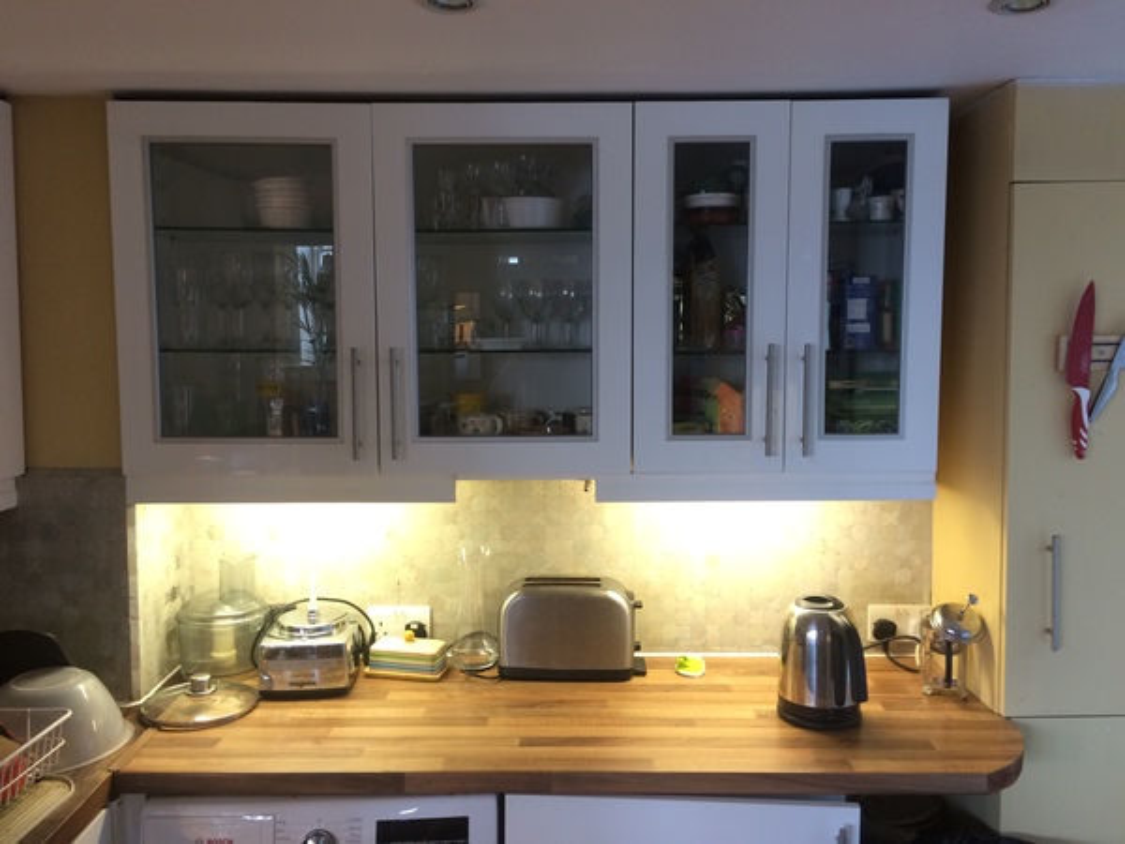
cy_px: 422
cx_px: 562
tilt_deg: -5.0
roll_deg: +1.1
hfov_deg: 61.7
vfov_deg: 48.2
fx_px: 942
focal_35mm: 29
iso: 160
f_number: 2.2
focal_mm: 4.15
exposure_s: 1/33
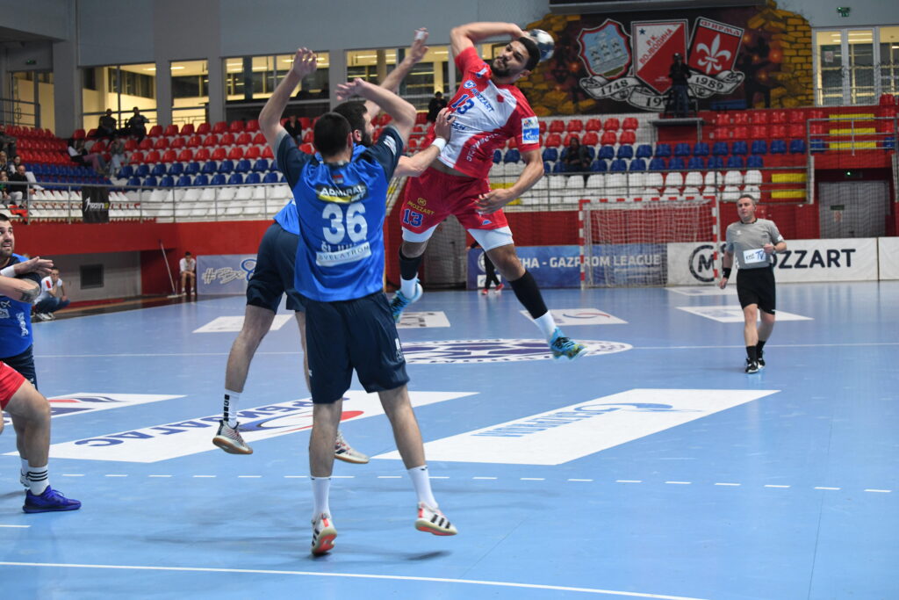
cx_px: 450
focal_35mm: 70
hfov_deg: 28.8
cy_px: 300
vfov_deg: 19.5
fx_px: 1748
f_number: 6.3
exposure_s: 1/320
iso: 3200
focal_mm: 70
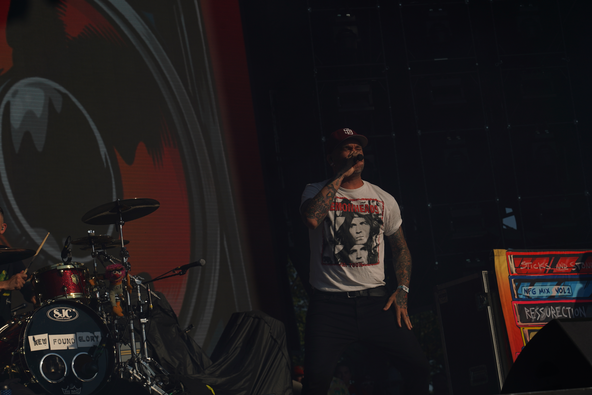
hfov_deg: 19.5
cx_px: 296
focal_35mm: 105
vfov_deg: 13.0
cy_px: 198
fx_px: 1727
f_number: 8
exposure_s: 1/1250
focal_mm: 105
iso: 100
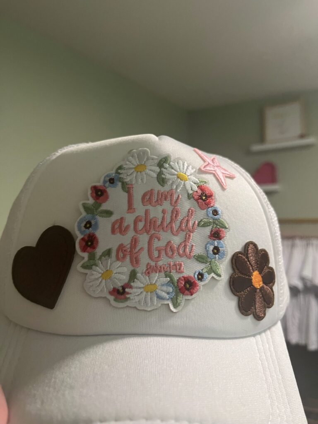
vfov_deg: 67.3
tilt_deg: -3.3
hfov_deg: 53.1
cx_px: 159
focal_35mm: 26
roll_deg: +0.9
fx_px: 318
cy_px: 212
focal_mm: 5.1
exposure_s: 1/60
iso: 160
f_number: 1.6
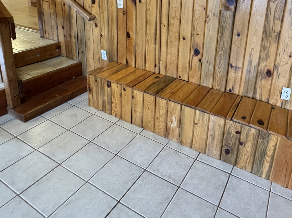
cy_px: 41
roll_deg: -3.2
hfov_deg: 64.3
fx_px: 228
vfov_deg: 48.2
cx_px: 183
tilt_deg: -18.0
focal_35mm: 27
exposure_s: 1/60
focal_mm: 2.22
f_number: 2.2
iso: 320
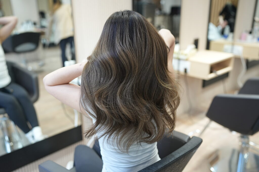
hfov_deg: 54.4
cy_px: 86
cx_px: 130
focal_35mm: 35
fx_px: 252
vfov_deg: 37.9
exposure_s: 1/250
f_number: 2
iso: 1000
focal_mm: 35
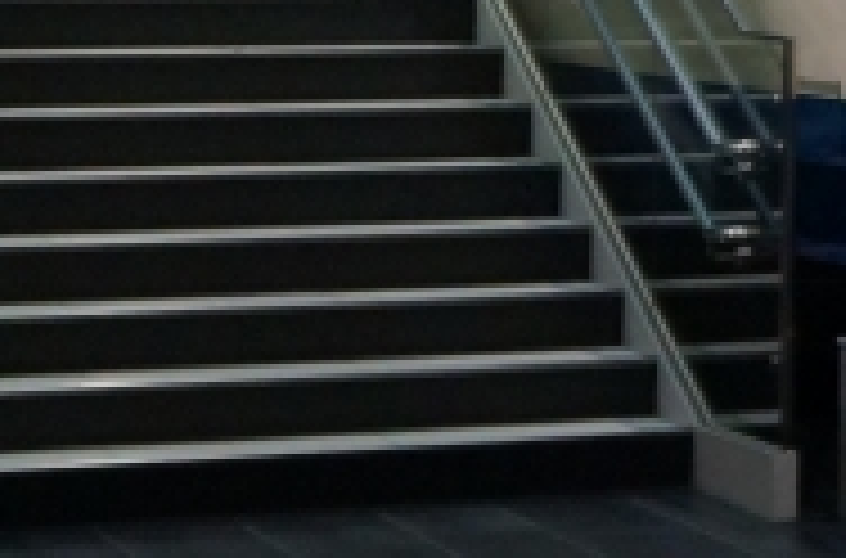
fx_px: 4497
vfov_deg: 7.0
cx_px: 1953
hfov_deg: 9.6
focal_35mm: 192
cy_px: -180
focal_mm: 24
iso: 1000
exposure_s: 1/160
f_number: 4
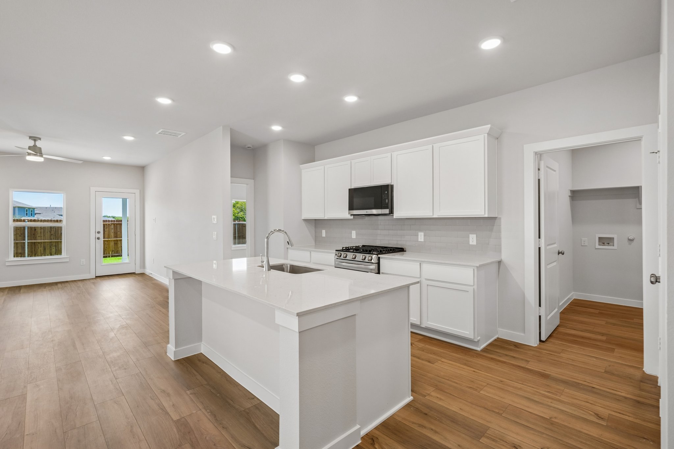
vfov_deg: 73.7
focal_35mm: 16
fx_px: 300
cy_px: 224
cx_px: 337
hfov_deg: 96.7
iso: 400
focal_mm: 16
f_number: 8
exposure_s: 1/25
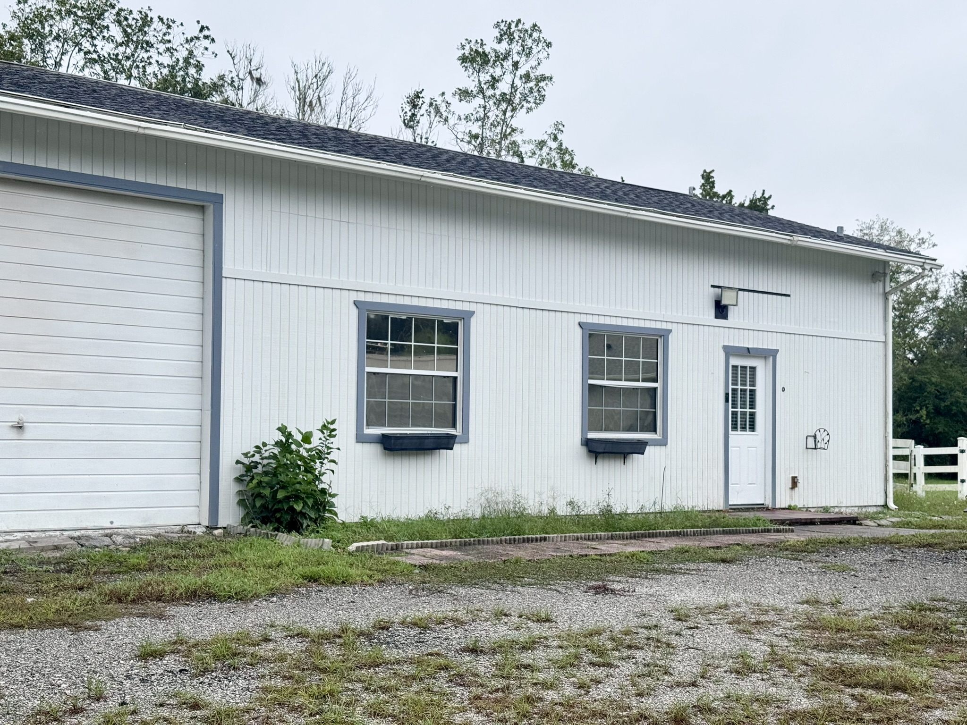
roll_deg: -0.2
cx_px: 484
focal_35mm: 48
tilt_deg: +2.5
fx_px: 1341
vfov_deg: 30.3
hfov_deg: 39.7
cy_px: 362
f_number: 1.78
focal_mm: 6.76
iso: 64
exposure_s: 1/3610
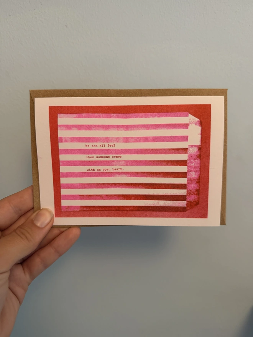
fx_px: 234
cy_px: 168
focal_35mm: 24
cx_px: 126
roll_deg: +0.4
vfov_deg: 71.6
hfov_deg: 56.8
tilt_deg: -13.4
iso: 250
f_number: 1.78
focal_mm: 6.76
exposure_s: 1/50
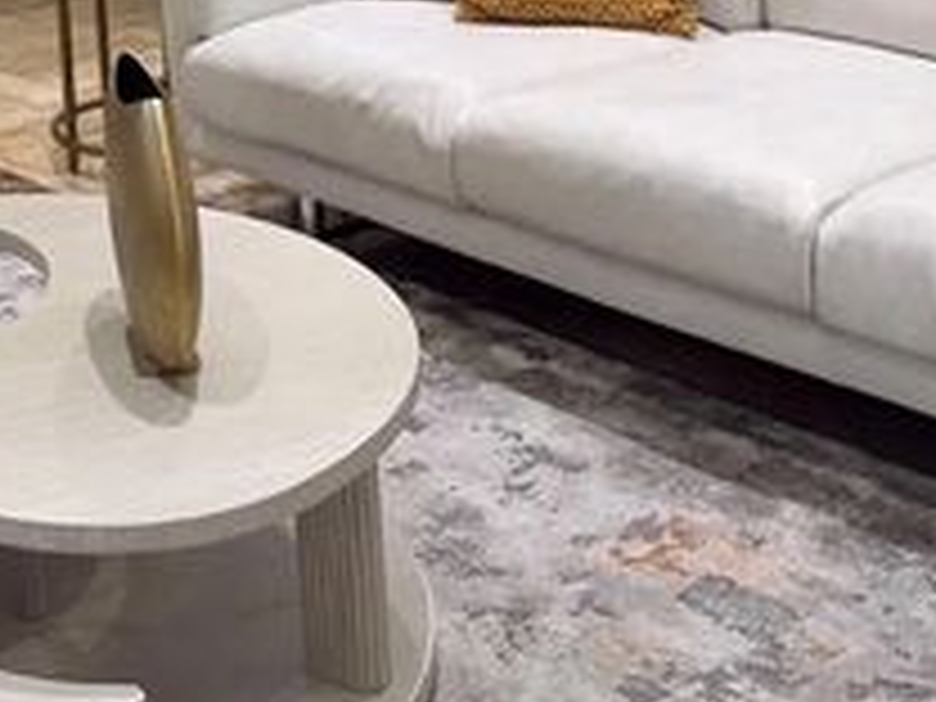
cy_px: -252
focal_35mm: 74
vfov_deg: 18.3
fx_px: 2001
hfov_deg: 24.8
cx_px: -54
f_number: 1.78
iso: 200
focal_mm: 6.76
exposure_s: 1/120
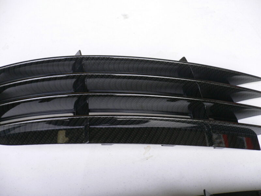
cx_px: 130
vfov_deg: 40.7
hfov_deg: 52.6
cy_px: 98
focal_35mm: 35
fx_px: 264
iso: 100
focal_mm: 5.8
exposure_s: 1/40
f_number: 2.8
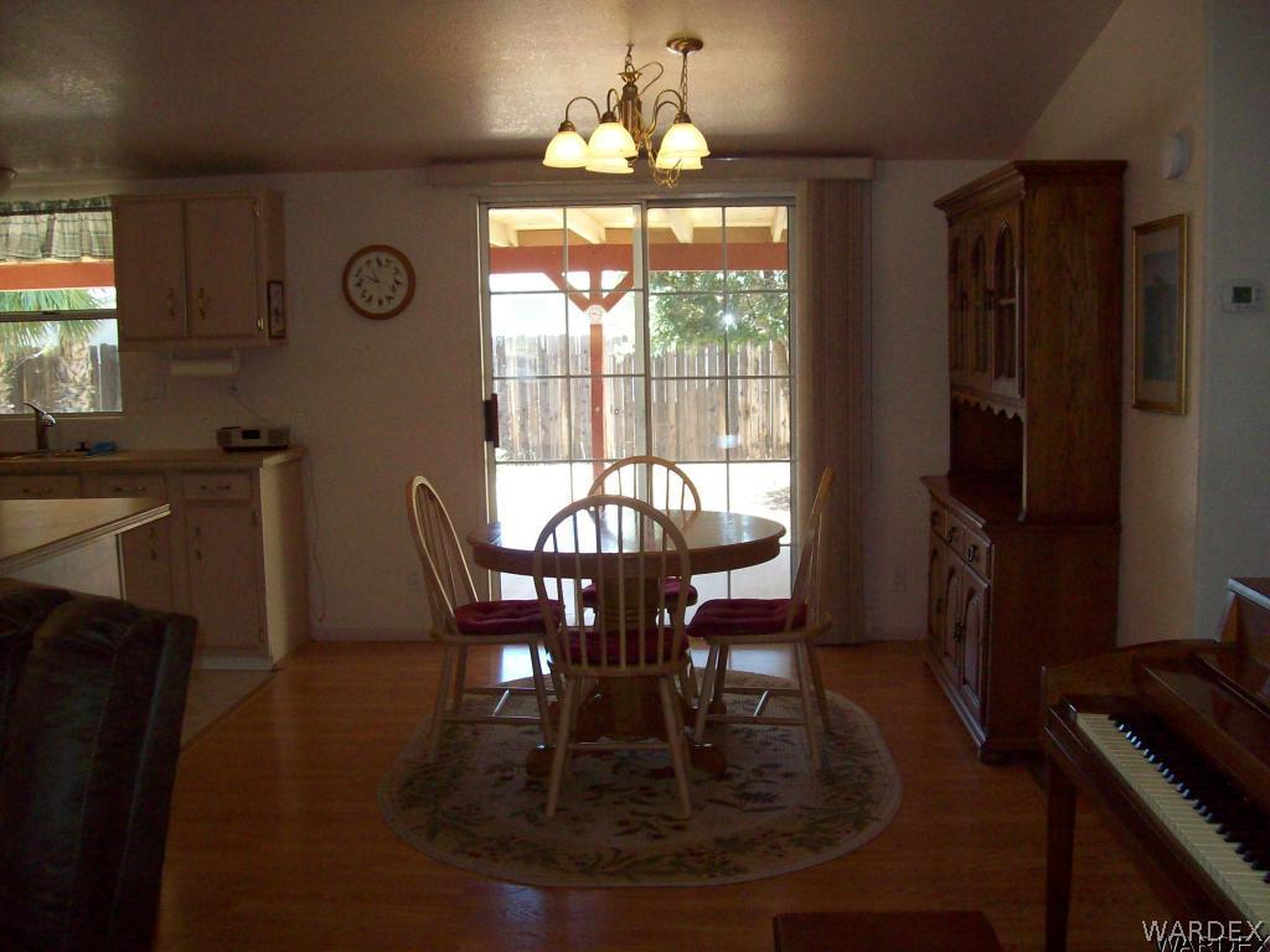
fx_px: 1321
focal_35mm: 36
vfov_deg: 39.7
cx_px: 635
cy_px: 476
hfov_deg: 51.4
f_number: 2.7
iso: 200
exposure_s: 1/137
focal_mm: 6
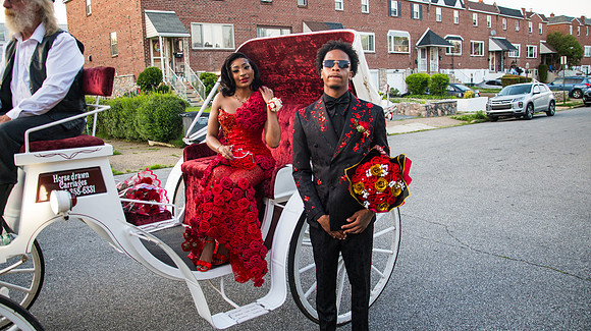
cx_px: 296
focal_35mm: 30
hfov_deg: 63.7
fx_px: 476
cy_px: 166
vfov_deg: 38.4
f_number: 3.7
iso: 800
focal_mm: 28
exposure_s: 1/125
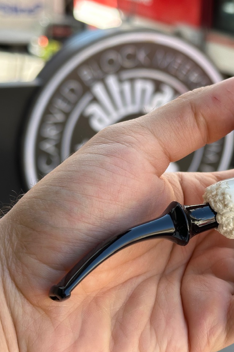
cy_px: 176
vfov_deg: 30.1
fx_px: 653
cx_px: 187
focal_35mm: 67
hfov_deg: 20.1
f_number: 1.78
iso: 64
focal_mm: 6.86
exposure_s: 1/460
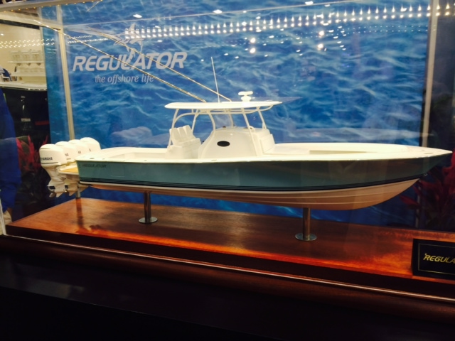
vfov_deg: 46.8
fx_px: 394
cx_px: 228
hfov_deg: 60.0
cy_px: 170
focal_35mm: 30
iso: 50
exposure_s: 1/30
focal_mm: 4.12
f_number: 2.2
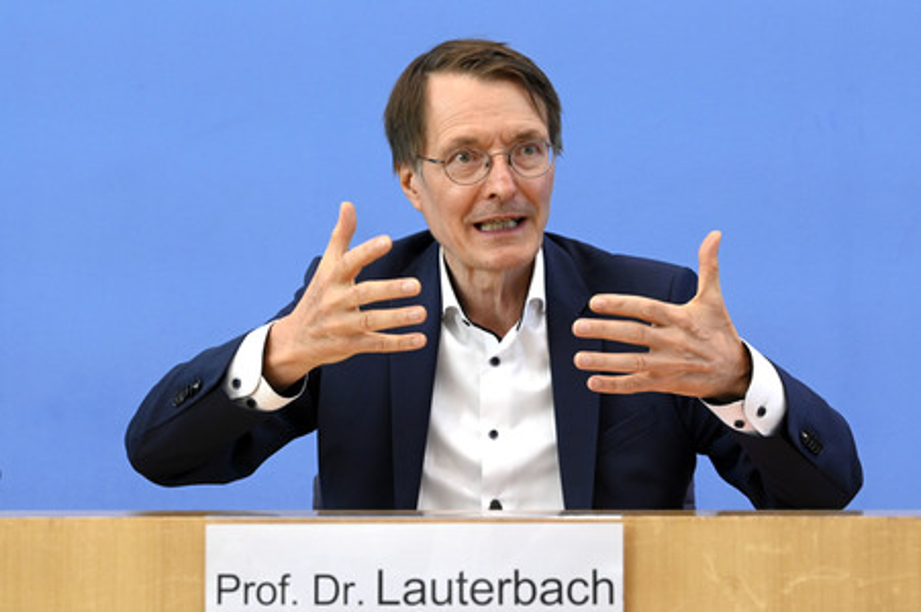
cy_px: 306
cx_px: 460
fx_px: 1789
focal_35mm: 70
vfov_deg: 19.4
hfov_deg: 28.9
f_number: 9
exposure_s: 1/320
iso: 3200
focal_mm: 70
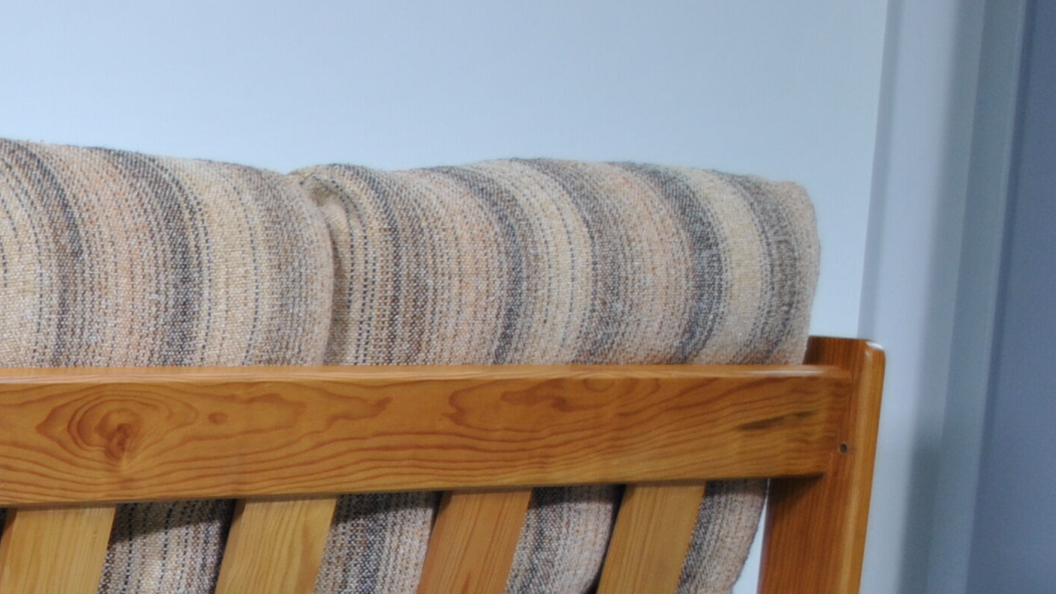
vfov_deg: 10.3
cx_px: -353
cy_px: 927
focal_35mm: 113
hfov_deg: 17.6
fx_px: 3163
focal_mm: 26
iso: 200
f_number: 4.5
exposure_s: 1/40
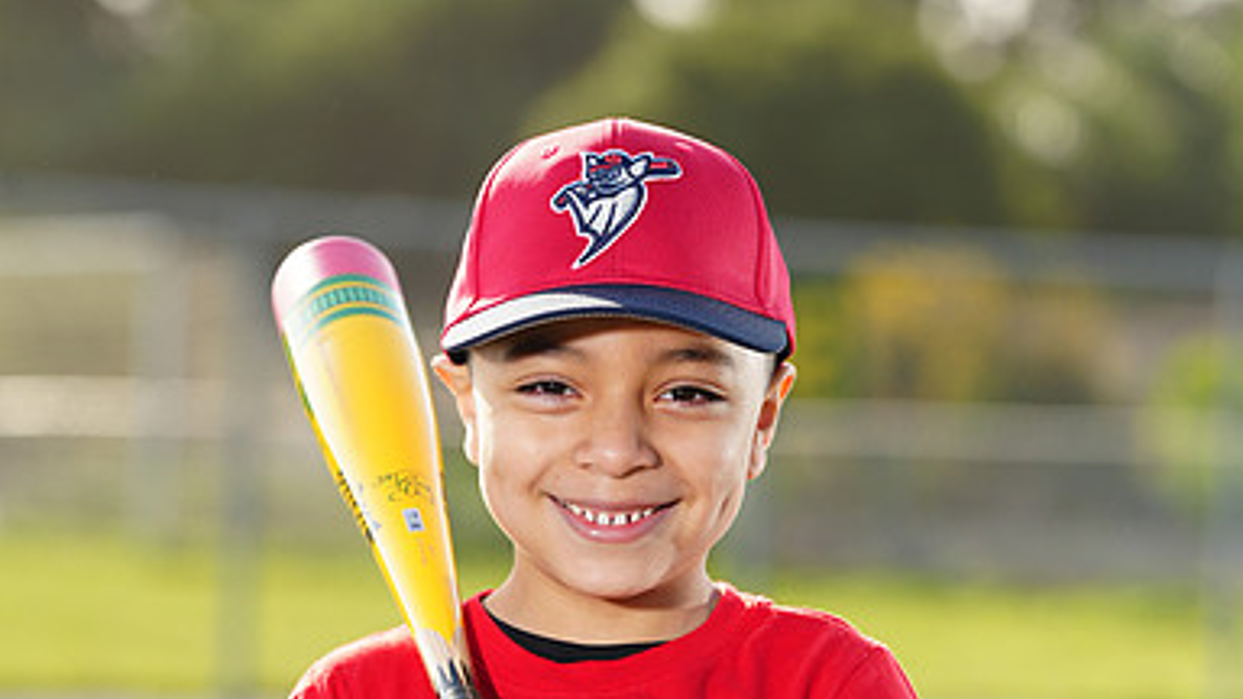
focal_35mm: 244
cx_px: 623
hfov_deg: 8.8
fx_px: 8042
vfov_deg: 5.0
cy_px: 767
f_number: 5
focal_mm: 154
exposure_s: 1/250
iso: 100
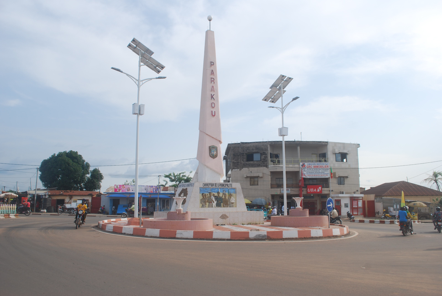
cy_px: 148
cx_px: 221
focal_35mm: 30
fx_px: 369
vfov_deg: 43.7
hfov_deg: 61.9
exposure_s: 1/200
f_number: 7.1
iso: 100
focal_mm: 20
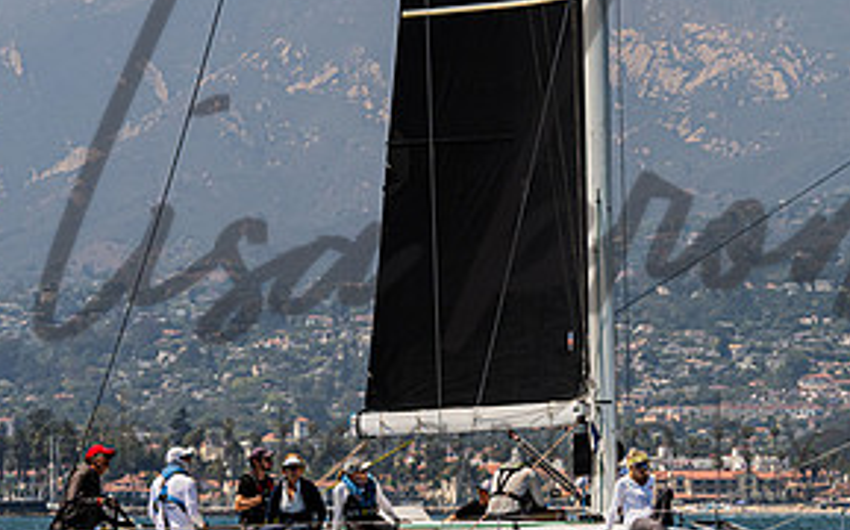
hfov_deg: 6.1
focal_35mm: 345
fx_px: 7984
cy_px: 257
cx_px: 594
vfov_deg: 3.8
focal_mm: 145
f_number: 8
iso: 500
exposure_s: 1/2500
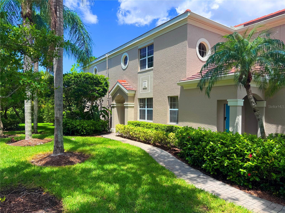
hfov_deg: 71.6
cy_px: 106
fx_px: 198
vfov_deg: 56.8
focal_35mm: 24
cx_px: 142
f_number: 1.78
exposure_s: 1/2415
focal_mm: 6.76
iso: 80
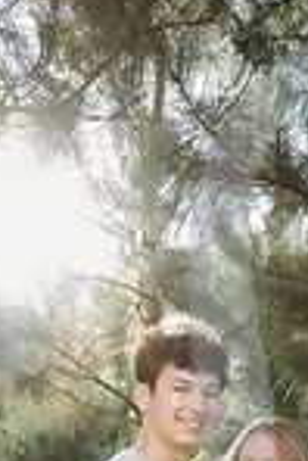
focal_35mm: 82
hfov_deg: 16.4
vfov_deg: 22.7
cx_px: 292
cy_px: 558
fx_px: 1050
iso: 80
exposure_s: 1/200
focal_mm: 27
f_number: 2.8
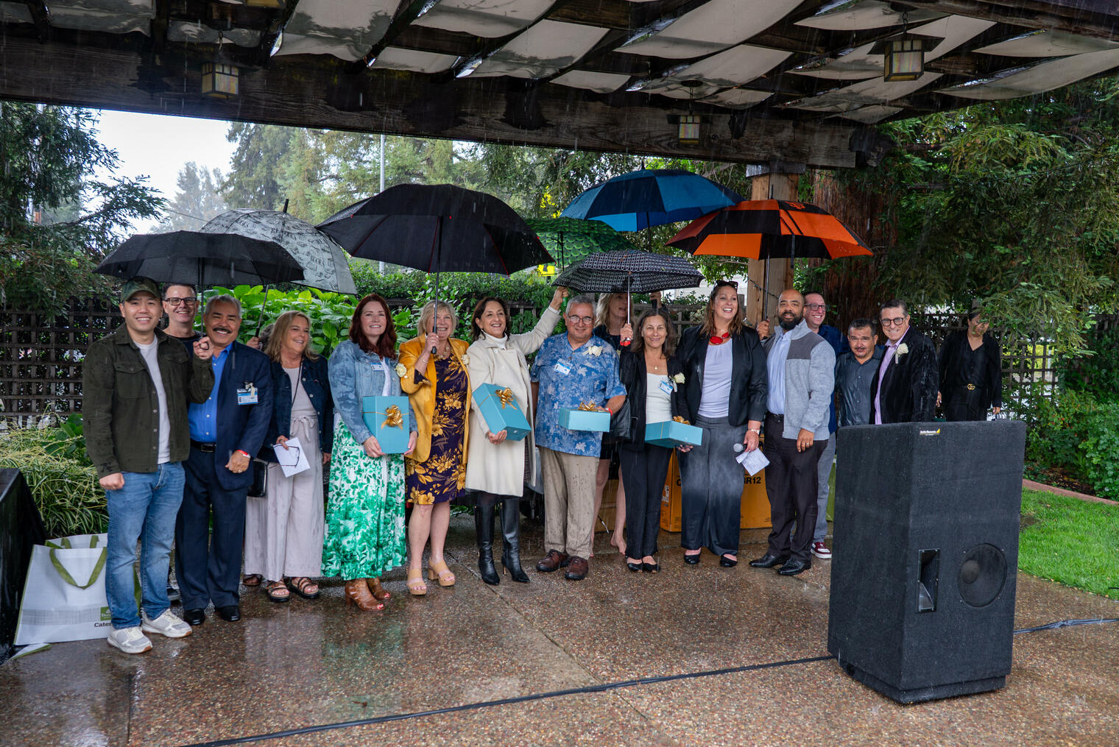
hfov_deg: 60.3
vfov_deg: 42.4
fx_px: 964
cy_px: 374
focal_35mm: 31
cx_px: 560
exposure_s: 1/100
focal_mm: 31
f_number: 5
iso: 640
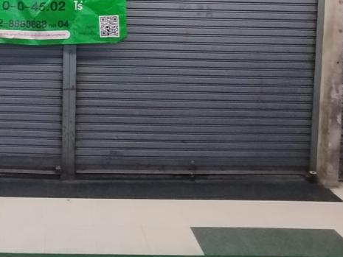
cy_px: 4
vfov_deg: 35.3
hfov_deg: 46.5
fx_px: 367
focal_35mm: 37
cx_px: 51
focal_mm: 1.65
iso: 250
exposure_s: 1/33
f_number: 2.2
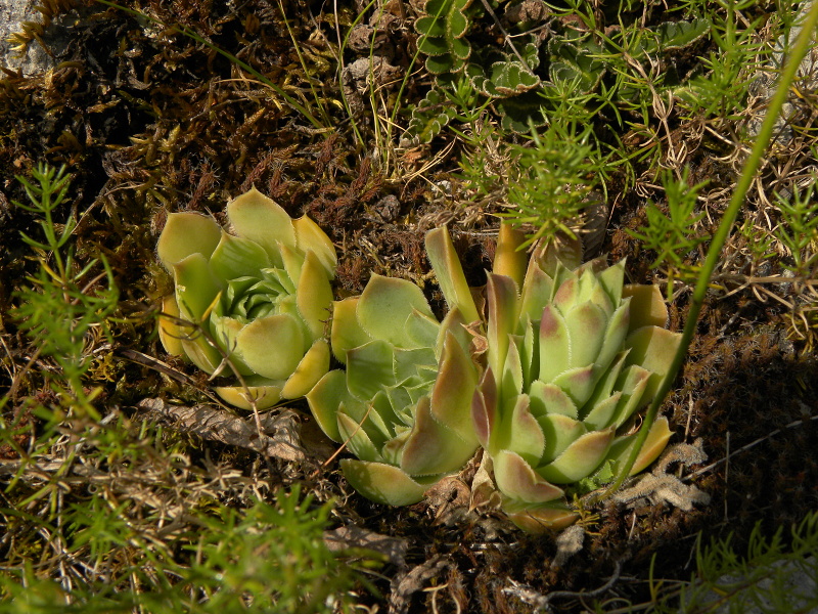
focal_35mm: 46
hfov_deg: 41.2
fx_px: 1087
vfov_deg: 31.5
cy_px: 307
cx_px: 409
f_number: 5
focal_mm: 8.2
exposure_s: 1/640
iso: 100
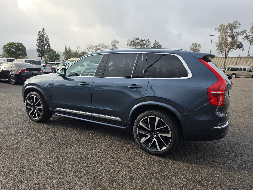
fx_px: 168
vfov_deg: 58.9
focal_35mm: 23
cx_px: 126
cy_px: 95
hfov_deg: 73.9
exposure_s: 1/2384
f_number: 1.4
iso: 63
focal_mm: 6.5
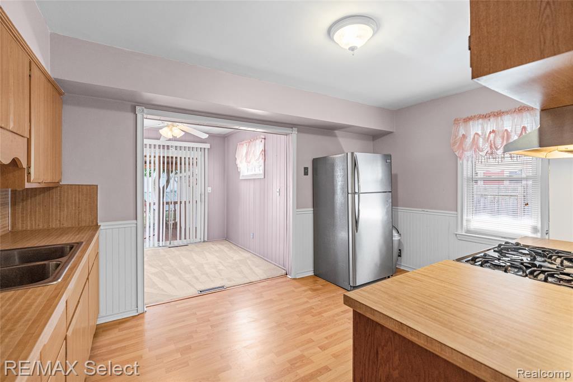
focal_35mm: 16
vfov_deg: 73.7
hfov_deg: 96.8
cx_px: 286
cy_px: 191
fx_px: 255
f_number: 4
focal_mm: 16
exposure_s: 1/125
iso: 5000
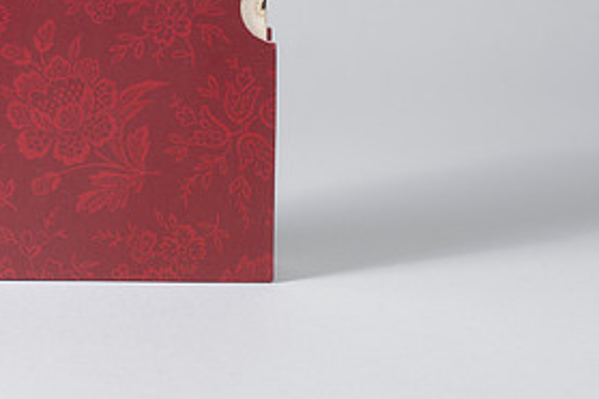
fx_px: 1947
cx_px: 85
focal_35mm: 117
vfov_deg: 11.6
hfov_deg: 17.3
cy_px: 3
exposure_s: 1/250
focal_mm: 50
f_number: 13
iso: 200
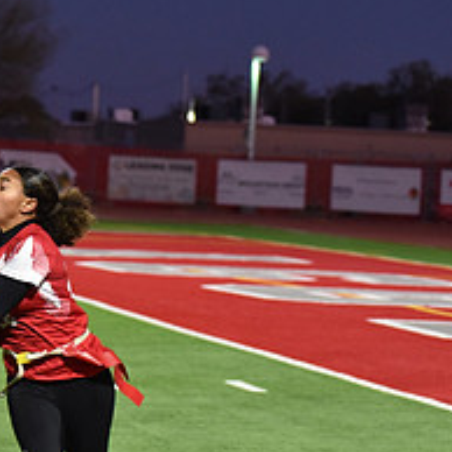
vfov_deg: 9.8
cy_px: 283
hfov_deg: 9.7
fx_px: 2630
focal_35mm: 178
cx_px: -30
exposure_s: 1/500
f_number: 2.8
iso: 2500
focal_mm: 70
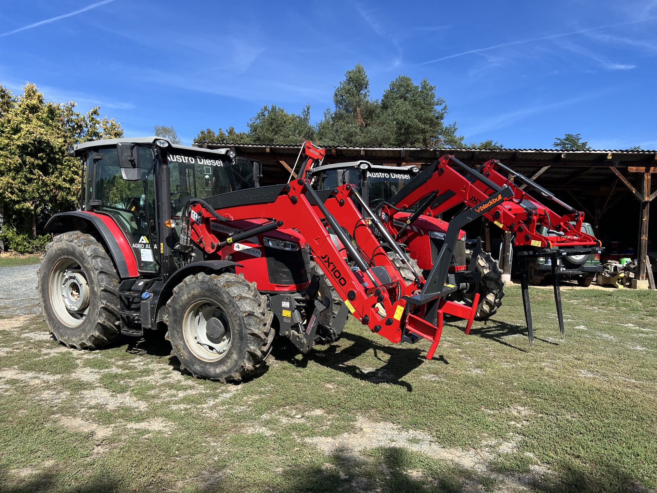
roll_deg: -2.3
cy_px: 246
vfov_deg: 53.1
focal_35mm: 26
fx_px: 493
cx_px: 328
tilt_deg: +0.0
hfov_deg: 67.3
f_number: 1.5
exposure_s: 1/2632
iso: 50
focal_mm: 5.7
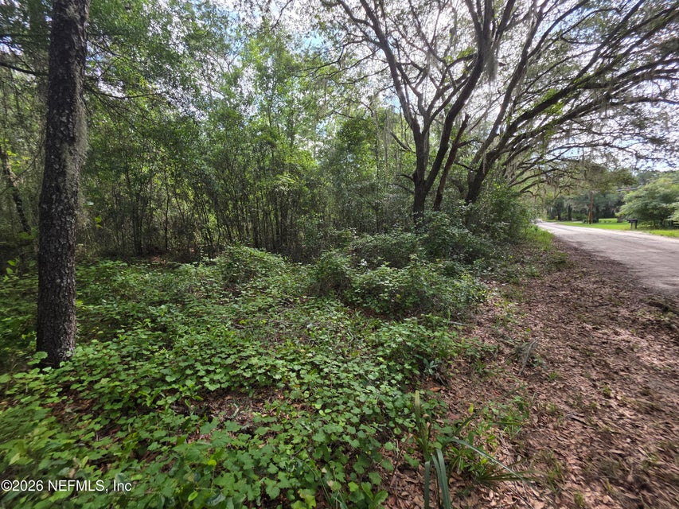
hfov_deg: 106.2
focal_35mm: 13
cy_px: 254
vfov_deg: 89.9
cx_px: 340
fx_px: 255
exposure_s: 1/317
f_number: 1.9
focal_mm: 2.2
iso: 40
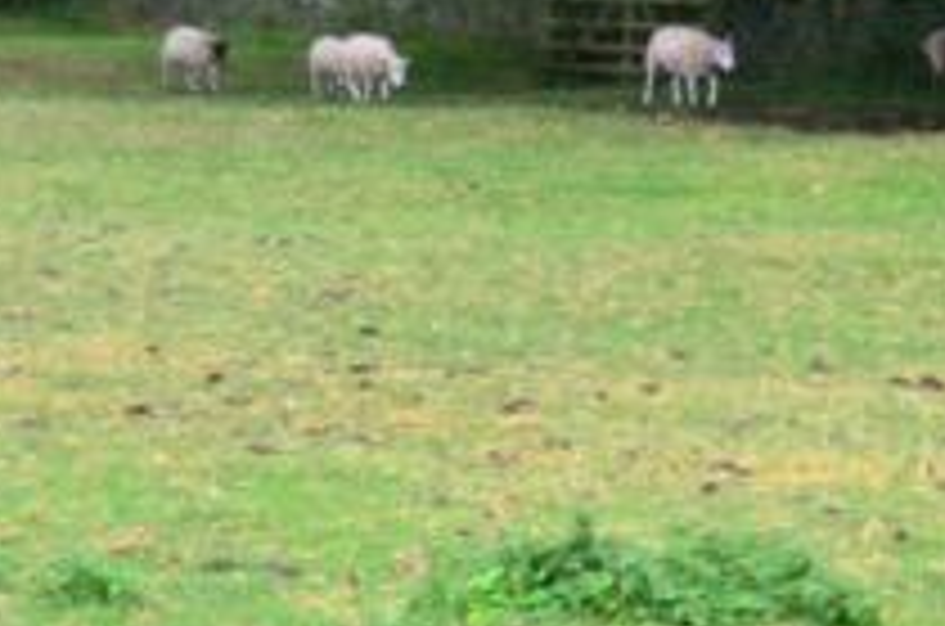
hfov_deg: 9.2
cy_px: 178
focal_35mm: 219
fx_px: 5736
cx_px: 1332
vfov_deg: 6.2
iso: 200
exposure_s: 1/30
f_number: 18
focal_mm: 48
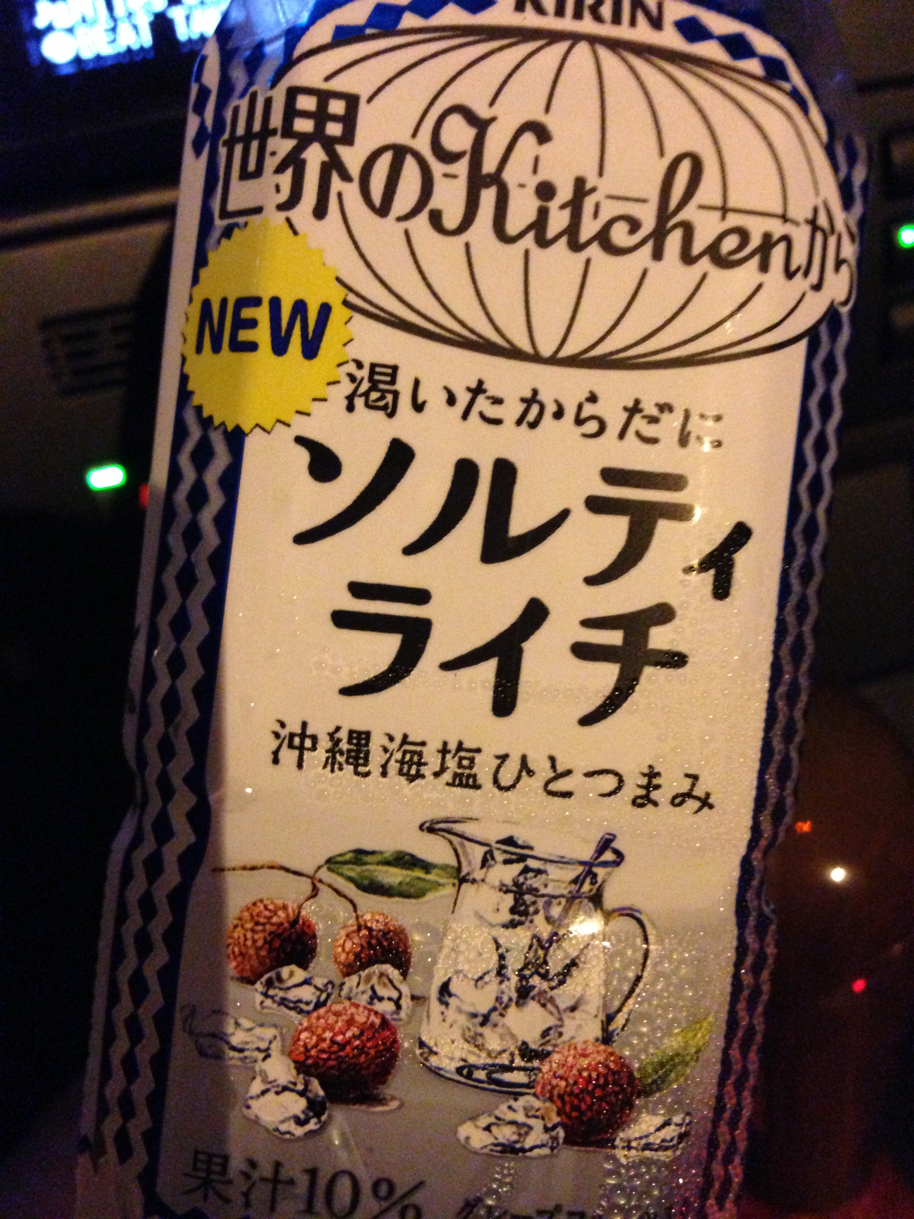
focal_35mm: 33
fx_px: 1162
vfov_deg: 55.4
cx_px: 457
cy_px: 610
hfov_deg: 42.9
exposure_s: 1/15
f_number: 2.4
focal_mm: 4.13
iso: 800
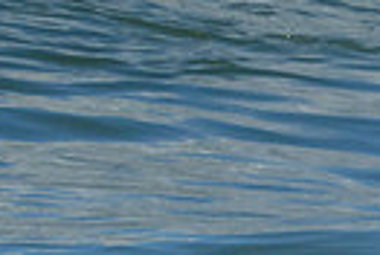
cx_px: -447
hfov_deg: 0.4
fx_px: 51650
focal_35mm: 4882
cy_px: -383
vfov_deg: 0.3
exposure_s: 1/2000
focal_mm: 800
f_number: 11
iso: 1100
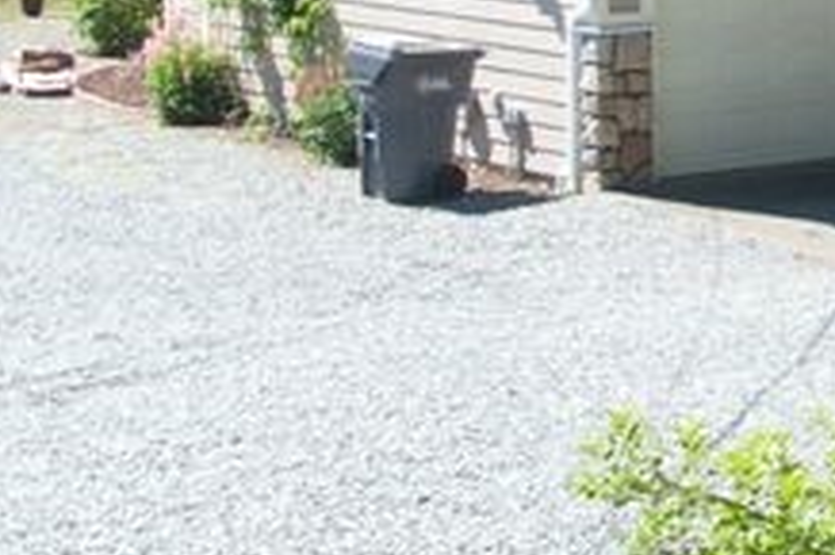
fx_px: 2688
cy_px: -283
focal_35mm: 116
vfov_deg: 11.3
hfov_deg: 16.6
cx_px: 1099
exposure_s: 1/125
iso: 80
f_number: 7.7
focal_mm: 6.3
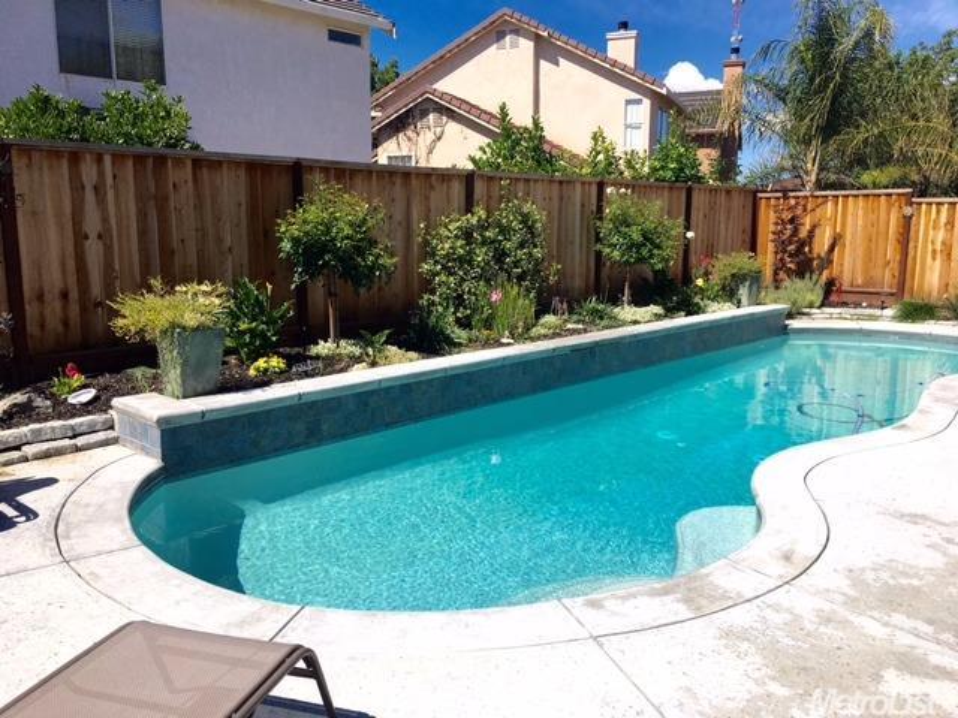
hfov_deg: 61.7
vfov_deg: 48.2
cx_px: 479
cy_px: 359
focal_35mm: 29
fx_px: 803
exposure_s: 1/2079
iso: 25
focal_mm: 4.15
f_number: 2.2
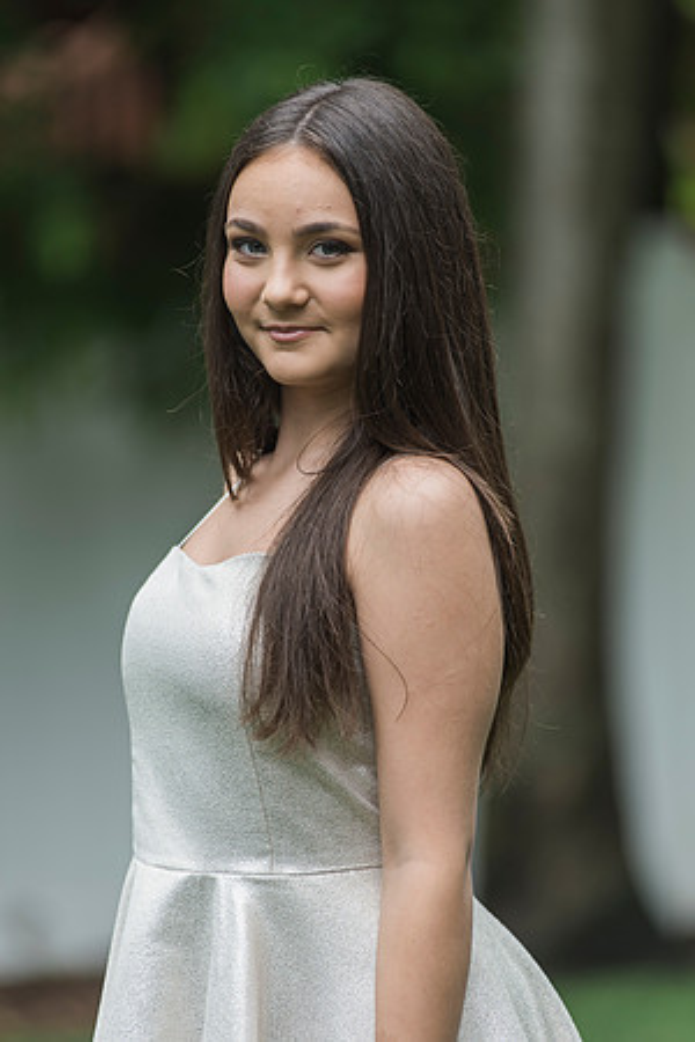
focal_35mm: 200
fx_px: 5791
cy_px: 521
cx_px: 348
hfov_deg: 6.9
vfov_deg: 10.3
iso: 100
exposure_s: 1/250
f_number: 3.2
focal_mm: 200
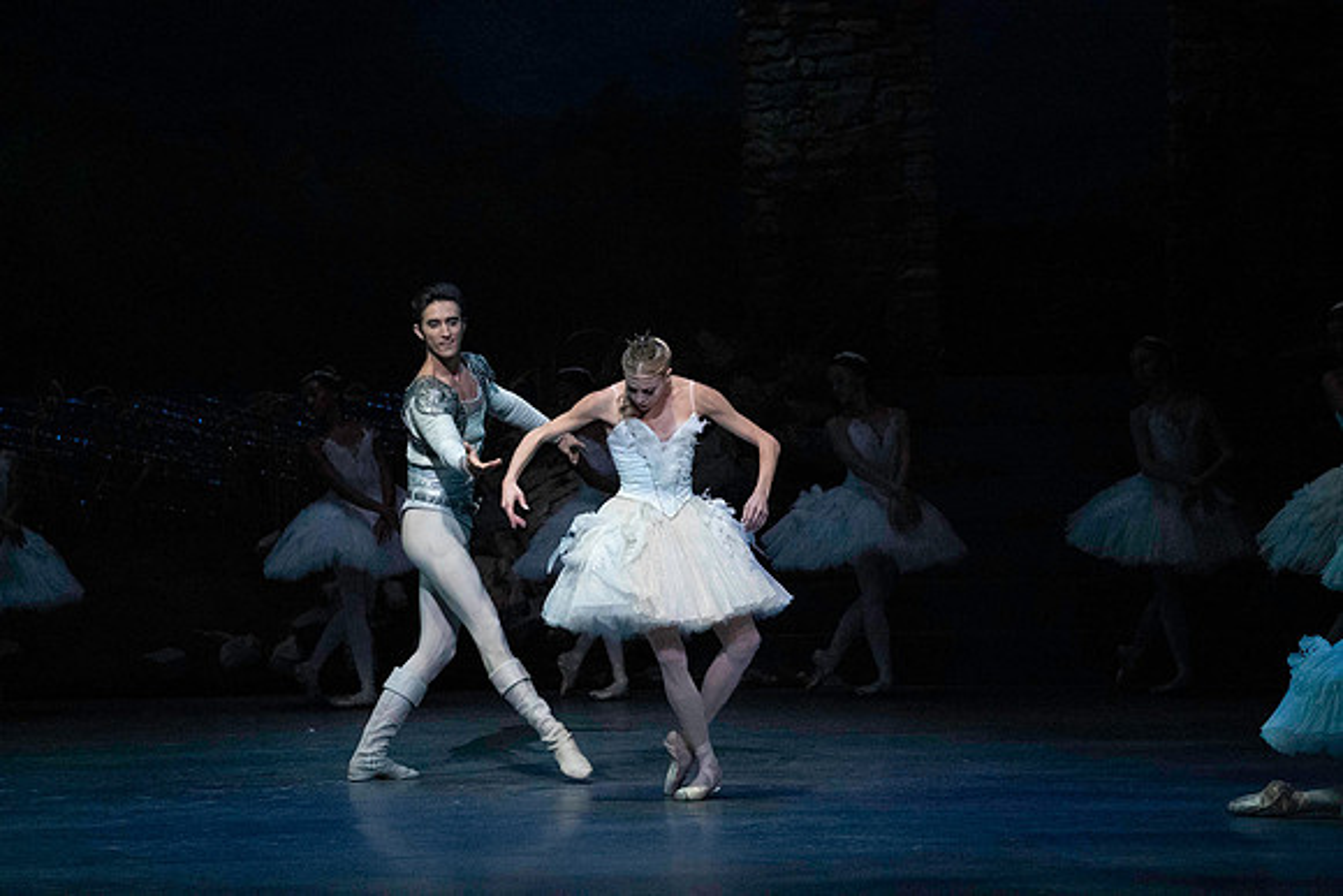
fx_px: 7463
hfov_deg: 10.3
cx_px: 672
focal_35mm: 200
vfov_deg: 6.9
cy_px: 448
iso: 25600
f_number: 5
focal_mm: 200
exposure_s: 1/400
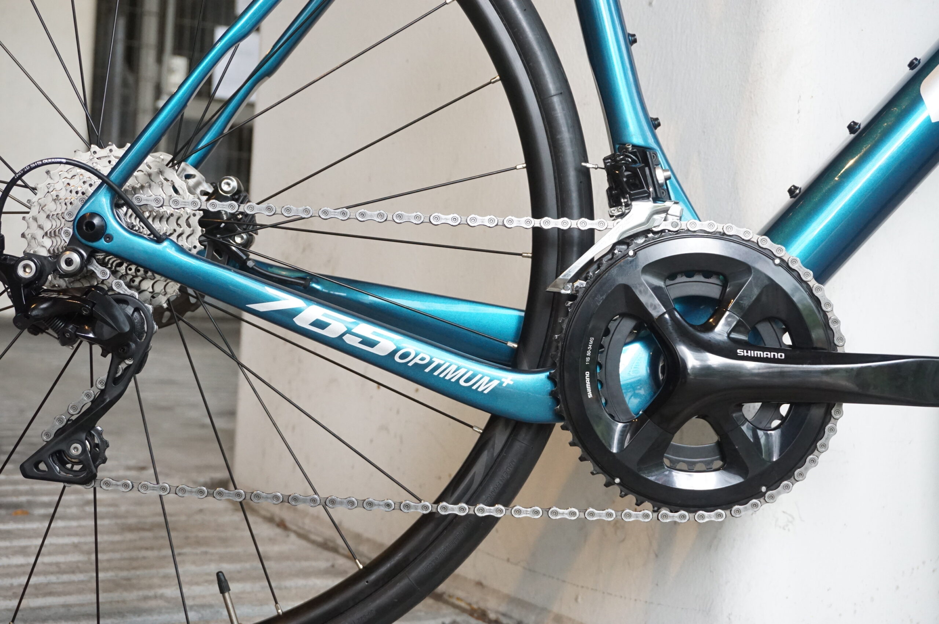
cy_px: 312
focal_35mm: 52
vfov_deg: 25.7
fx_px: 1368
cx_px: 470
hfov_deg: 37.9
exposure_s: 1/40
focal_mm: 35
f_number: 5.6
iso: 2000
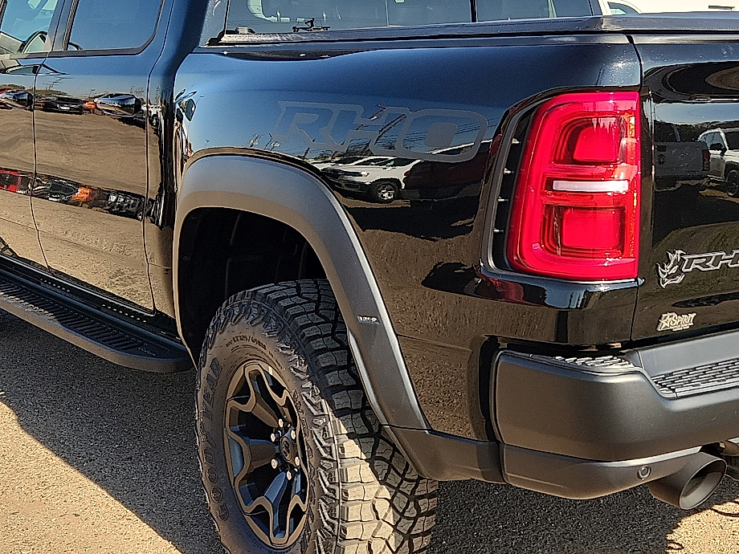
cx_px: 470
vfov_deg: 35.9
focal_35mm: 40
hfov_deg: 46.3
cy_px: 239
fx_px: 854
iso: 50
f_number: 1.8
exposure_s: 1/909
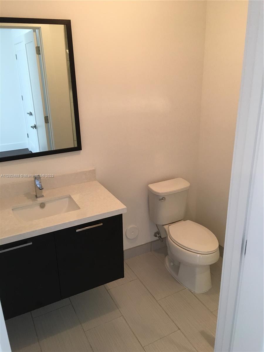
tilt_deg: -17.6
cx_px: 132
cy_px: 176
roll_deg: +1.9
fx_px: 295
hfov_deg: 48.2
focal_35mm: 29
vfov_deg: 61.7
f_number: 2.2
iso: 50
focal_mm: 4.15
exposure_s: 1/15
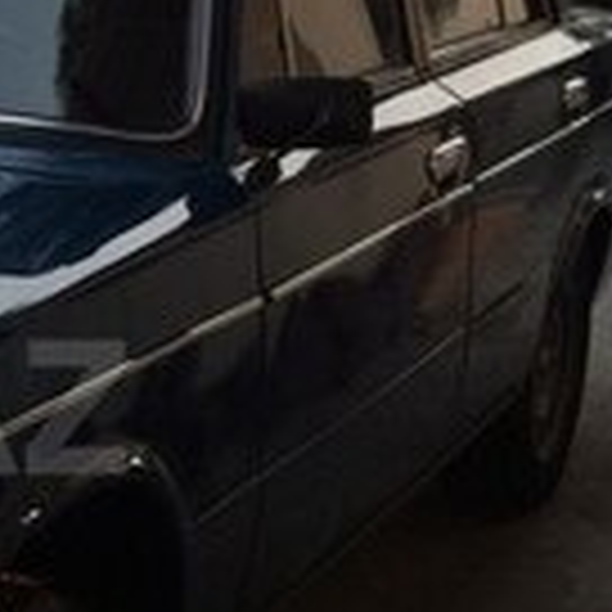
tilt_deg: -18.0
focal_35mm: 124
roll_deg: +1.2
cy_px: 407
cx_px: -333
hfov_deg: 13.2
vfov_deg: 14.0
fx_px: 2480
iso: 32
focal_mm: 4.15
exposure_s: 1/477
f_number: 2.2
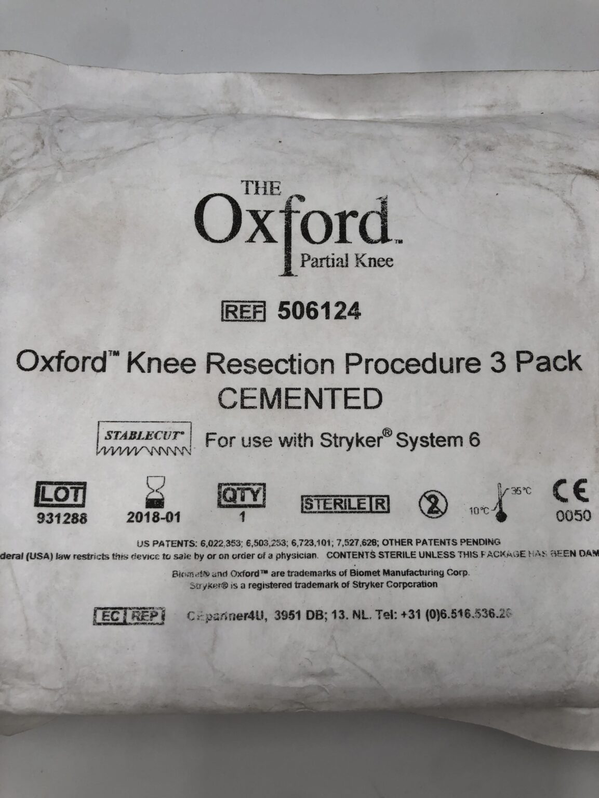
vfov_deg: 63.4
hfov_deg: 49.8
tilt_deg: -86.0
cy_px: 399
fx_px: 646
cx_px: 300
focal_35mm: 28
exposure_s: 1/120
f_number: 1.8
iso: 20
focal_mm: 3.99
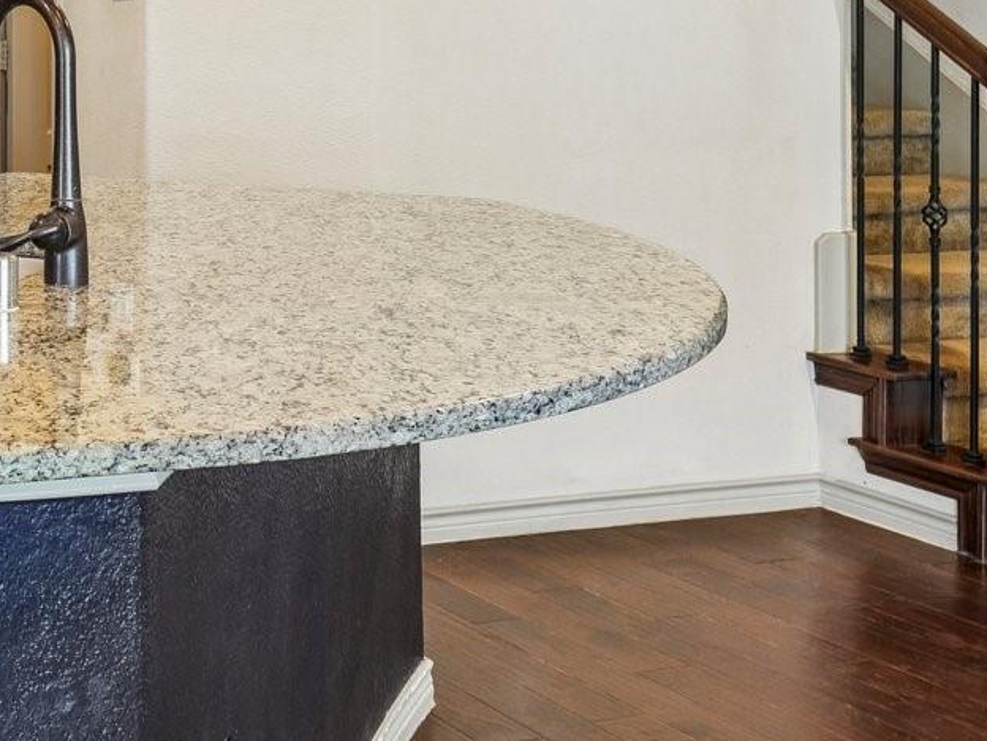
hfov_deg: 27.6
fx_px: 1711
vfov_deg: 23.3
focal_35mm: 60
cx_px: -244
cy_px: -15
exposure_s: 1/8
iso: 400
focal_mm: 19
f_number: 8
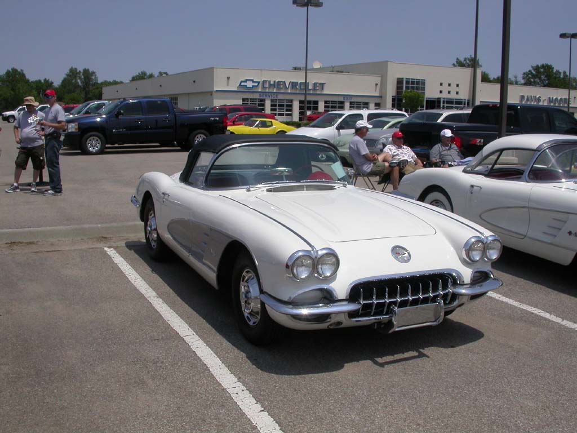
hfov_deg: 49.0
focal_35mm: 38
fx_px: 633
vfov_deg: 37.7
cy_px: 216
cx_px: 288
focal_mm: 7.85
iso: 100
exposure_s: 1/786
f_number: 7.5
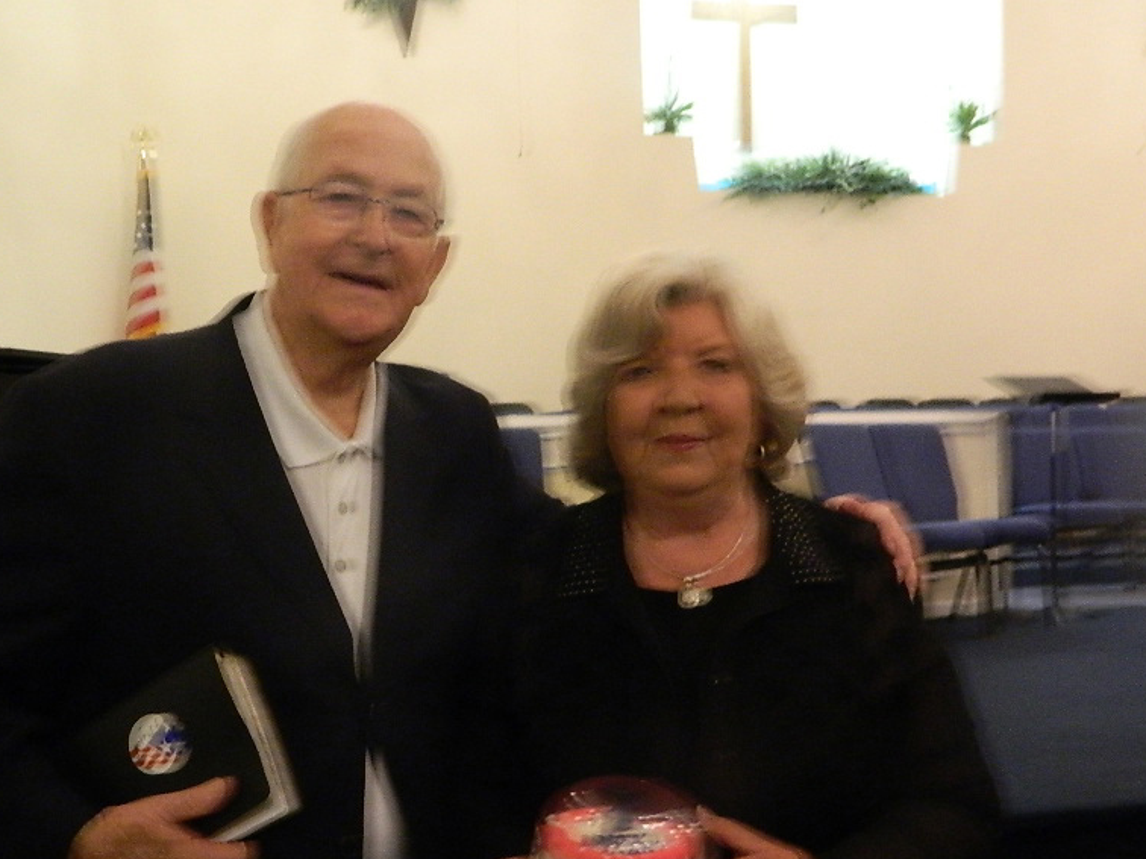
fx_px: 1390
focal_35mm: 42
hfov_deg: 44.8
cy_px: 545
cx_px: 537
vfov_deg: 34.1
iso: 400
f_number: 3.2
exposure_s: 1/15
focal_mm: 5.6
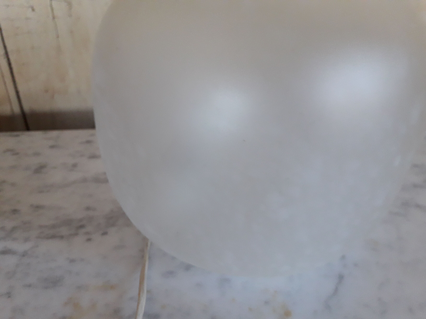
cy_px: 160
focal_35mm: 27
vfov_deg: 51.4
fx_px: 332
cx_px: 213
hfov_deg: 65.3
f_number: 1.9
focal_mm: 3.6
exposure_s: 1/50
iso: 200
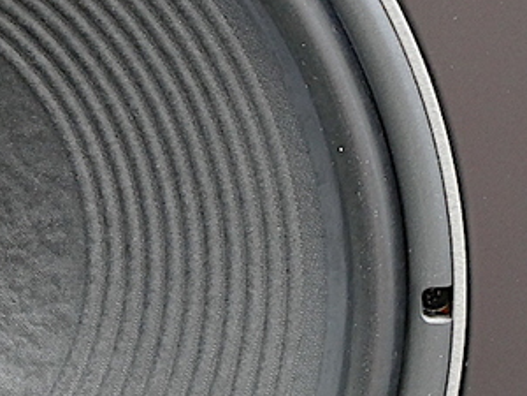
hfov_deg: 4.3
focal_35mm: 458
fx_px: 6973
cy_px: 299
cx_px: -206
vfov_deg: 3.2
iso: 200
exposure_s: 1.6
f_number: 5.4
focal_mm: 25.6
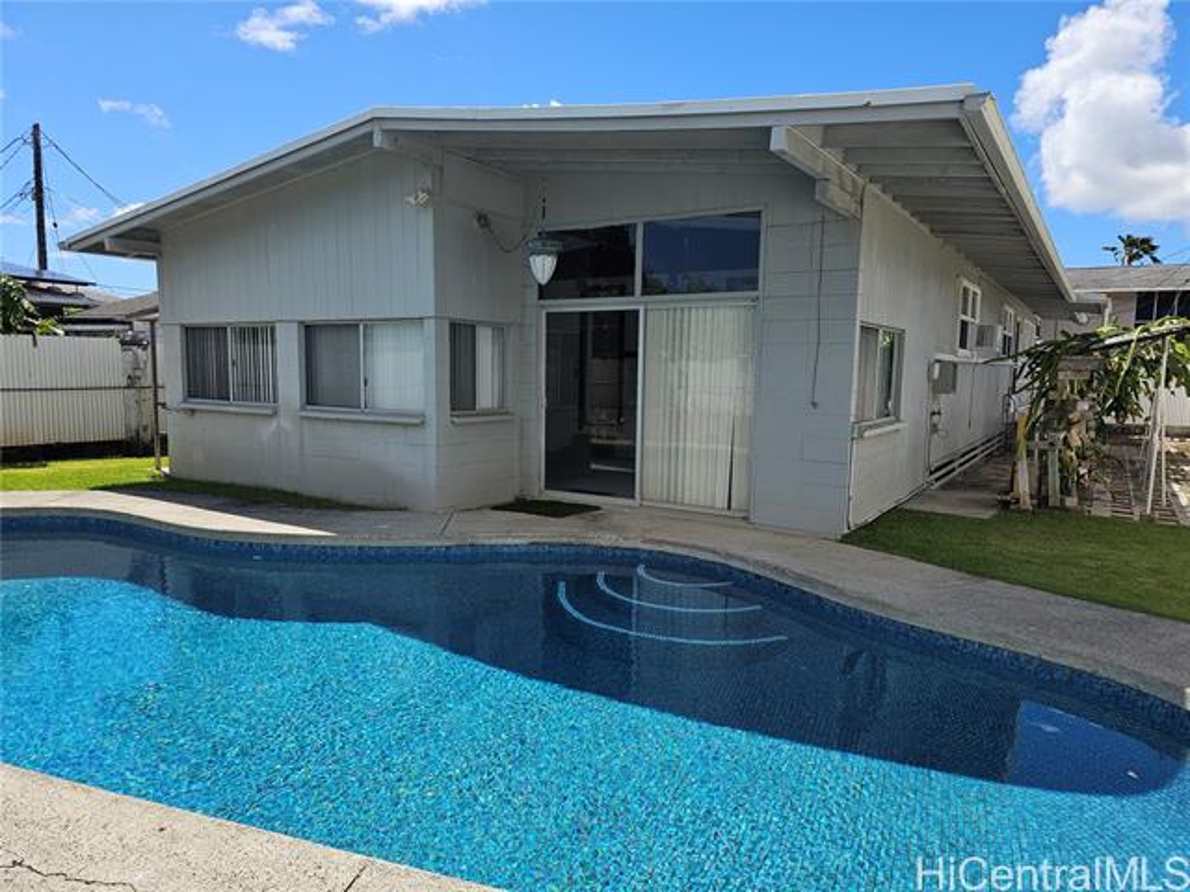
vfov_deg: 58.9
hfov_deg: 73.9
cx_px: 595
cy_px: 446
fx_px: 791
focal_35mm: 23
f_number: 1.7
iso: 20
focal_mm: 6.3
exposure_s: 1/1148
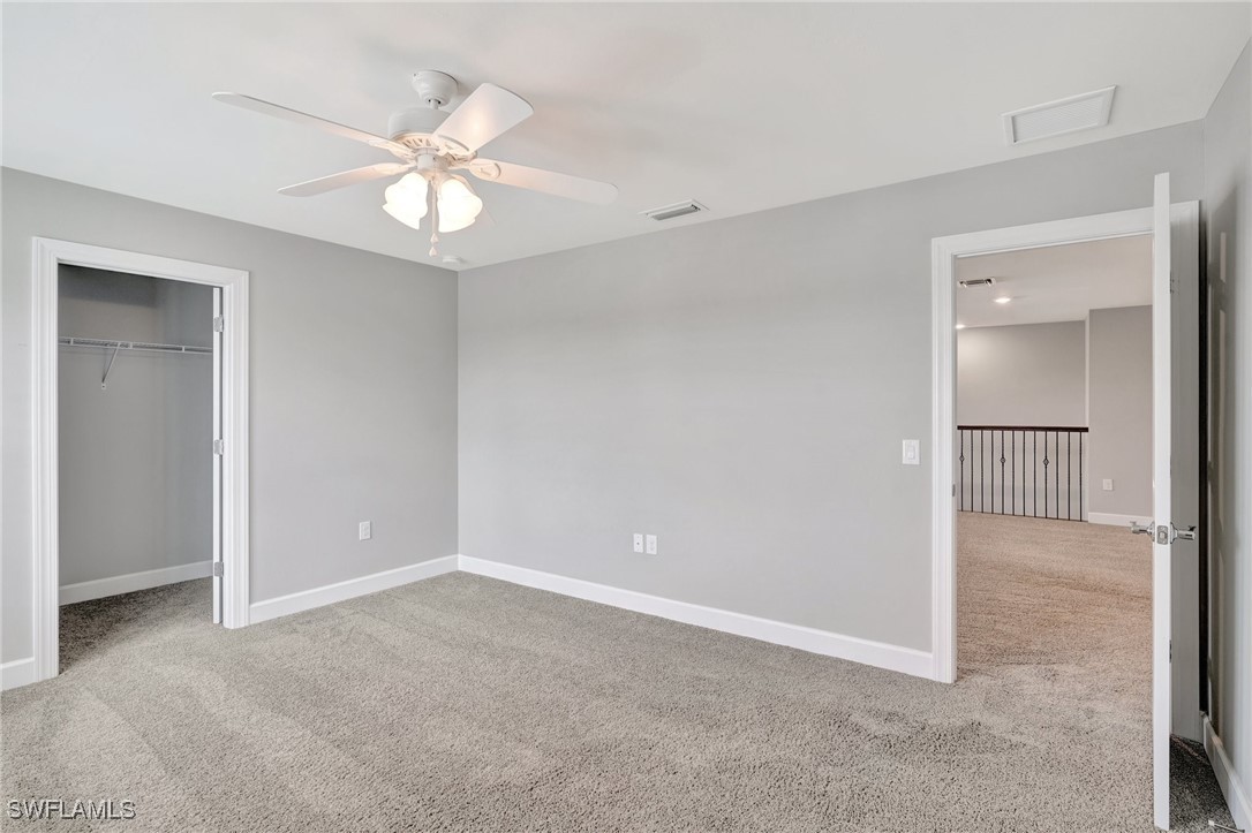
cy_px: 416
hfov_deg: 93.3
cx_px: 626
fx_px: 591
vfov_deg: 70.4
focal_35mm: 17
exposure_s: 1/10
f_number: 8
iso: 500
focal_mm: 17
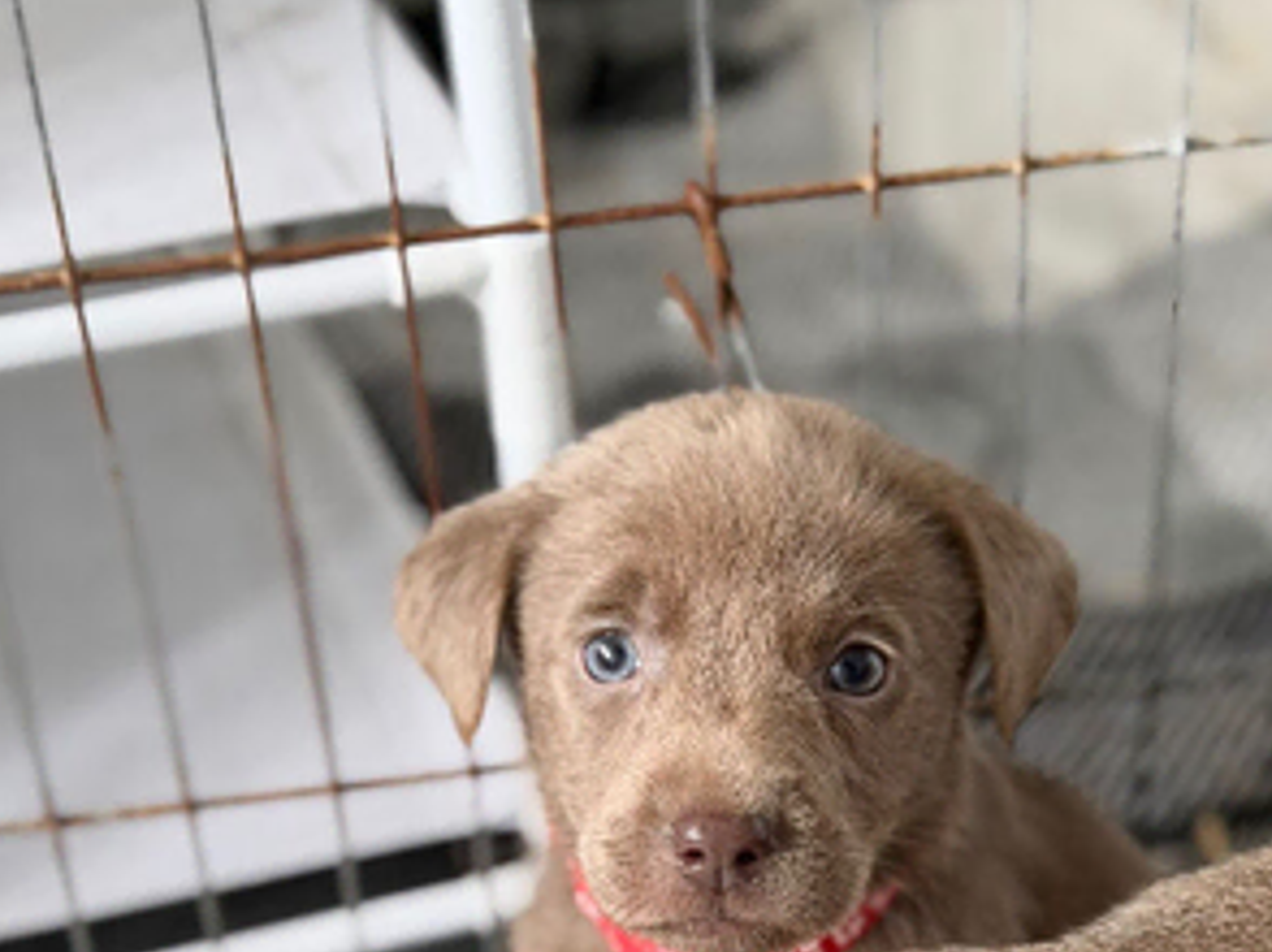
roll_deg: +6.2
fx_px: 2827
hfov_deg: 25.3
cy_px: 1006
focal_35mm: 77
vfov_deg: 18.5
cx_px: 742
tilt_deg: -40.4
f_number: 1.78
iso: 100
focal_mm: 6.76
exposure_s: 1/63
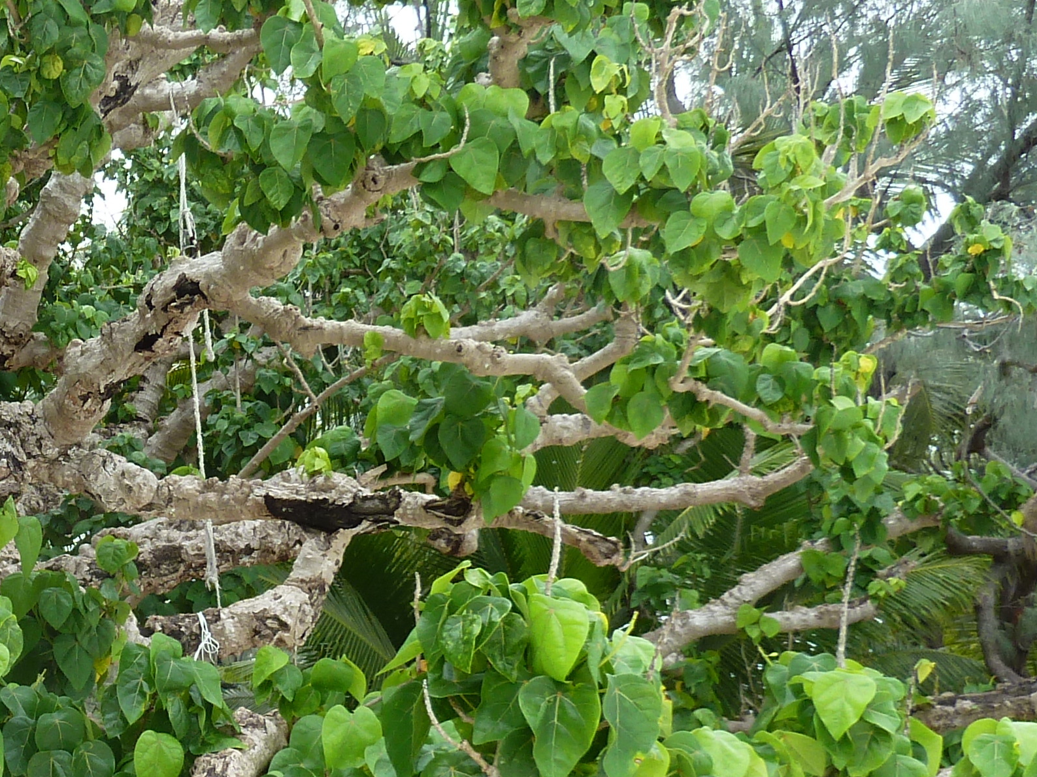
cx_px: -121
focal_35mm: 63
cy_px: 588
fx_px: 1887
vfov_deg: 23.0
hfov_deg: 27.9
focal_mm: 4.1
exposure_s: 1/60
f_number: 3.3
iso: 80
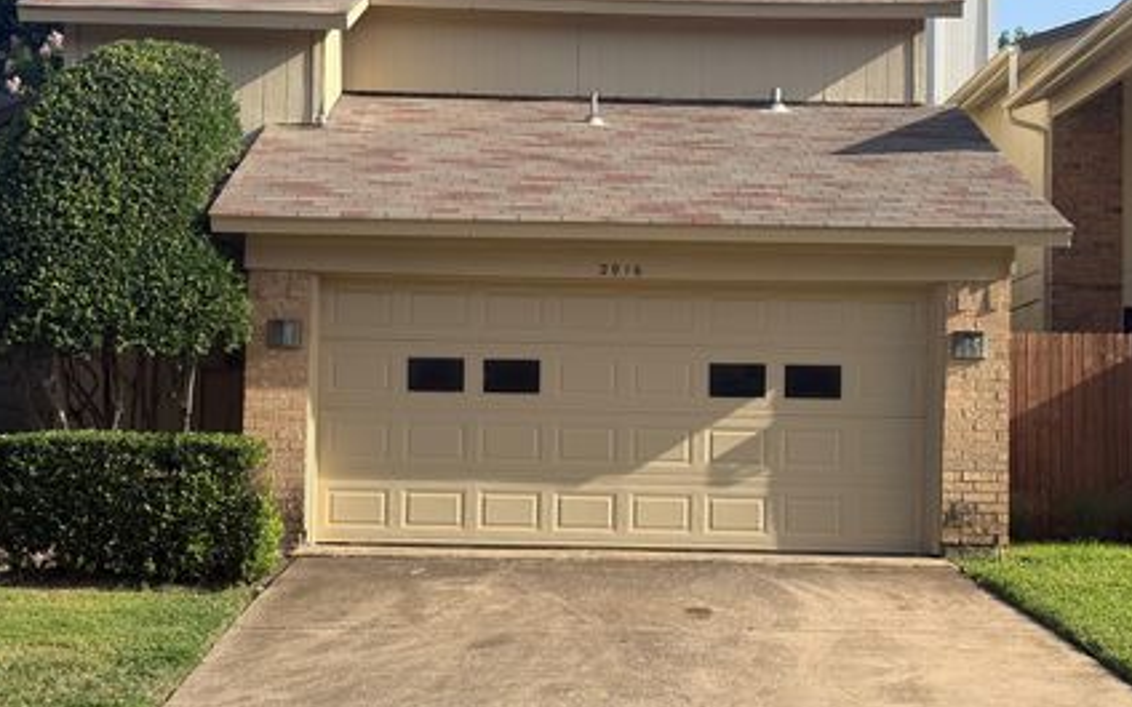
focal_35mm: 60
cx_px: 590
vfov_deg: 21.6
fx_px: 1851
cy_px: 375
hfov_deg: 34.0
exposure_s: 1/2865
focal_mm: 6.76
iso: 80
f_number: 1.78
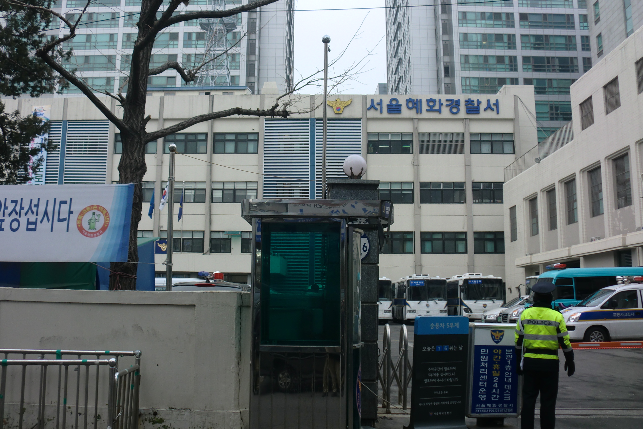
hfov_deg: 51.9
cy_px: 194
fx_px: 661
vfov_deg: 35.9
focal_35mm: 37
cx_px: 317
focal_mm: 6.3
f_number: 3.1
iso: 64
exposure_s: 1/125
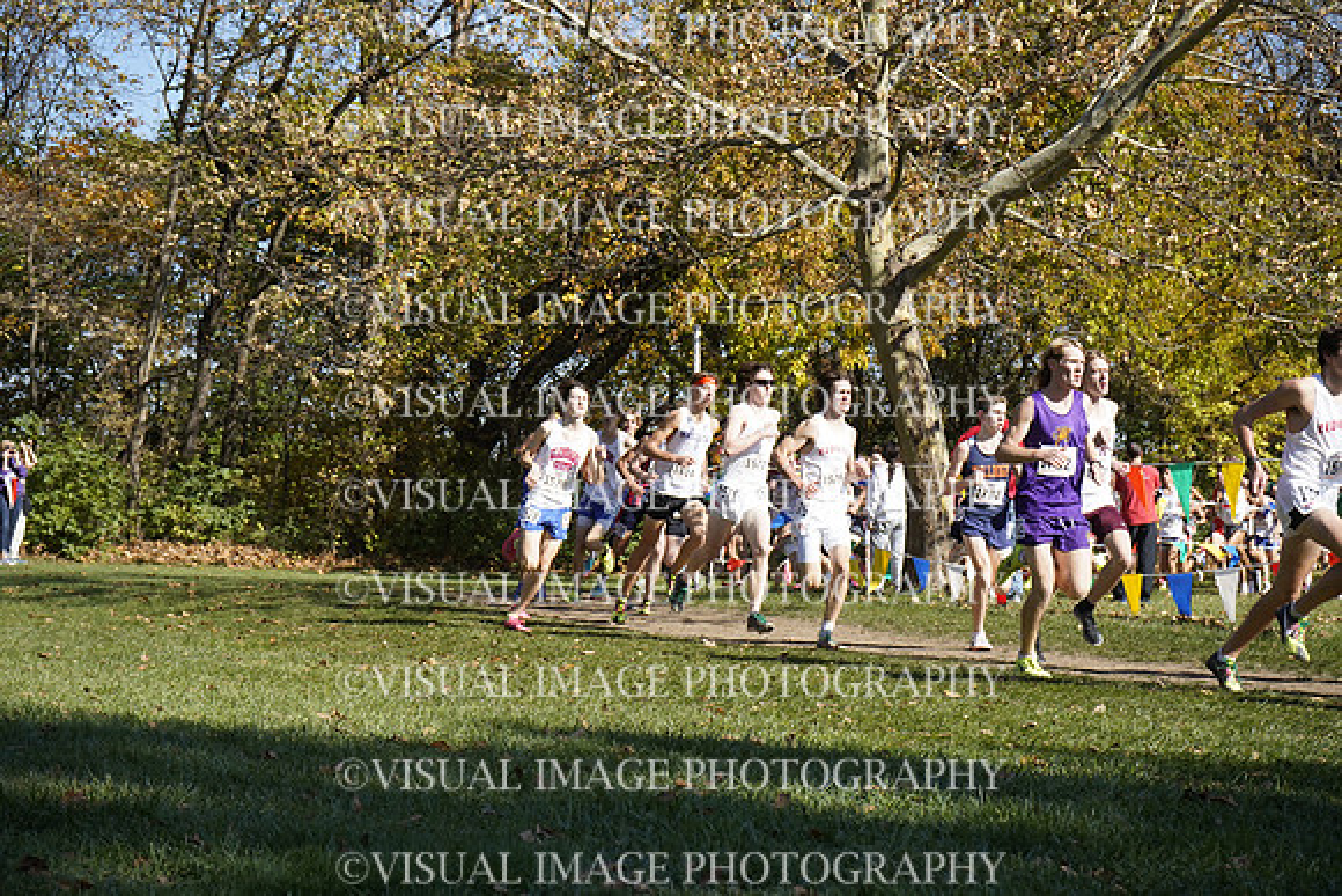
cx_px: 671
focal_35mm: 70
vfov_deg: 19.5
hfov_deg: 28.8
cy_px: 448
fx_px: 2610
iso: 1600
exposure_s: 1/2500
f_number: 8
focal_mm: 70
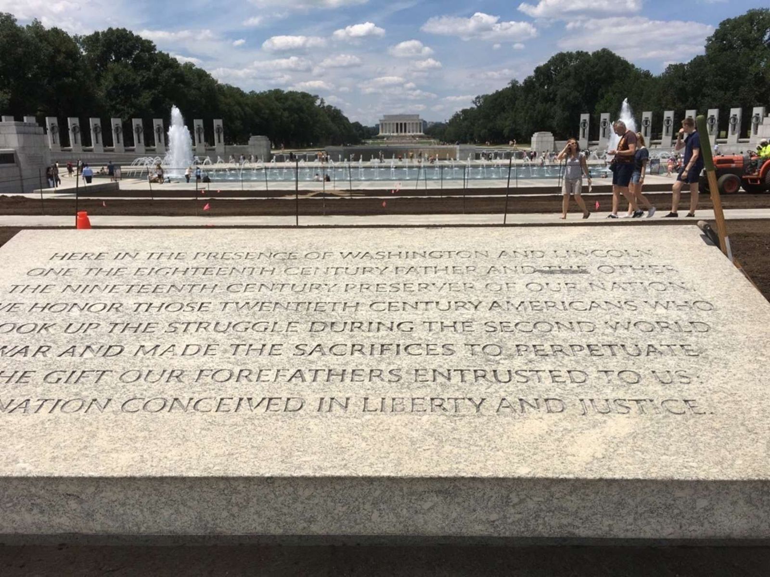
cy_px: 288
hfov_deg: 61.7
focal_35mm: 29
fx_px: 645
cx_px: 385
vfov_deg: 48.2
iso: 25
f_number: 2.2
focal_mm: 4.15
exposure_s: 1/3205
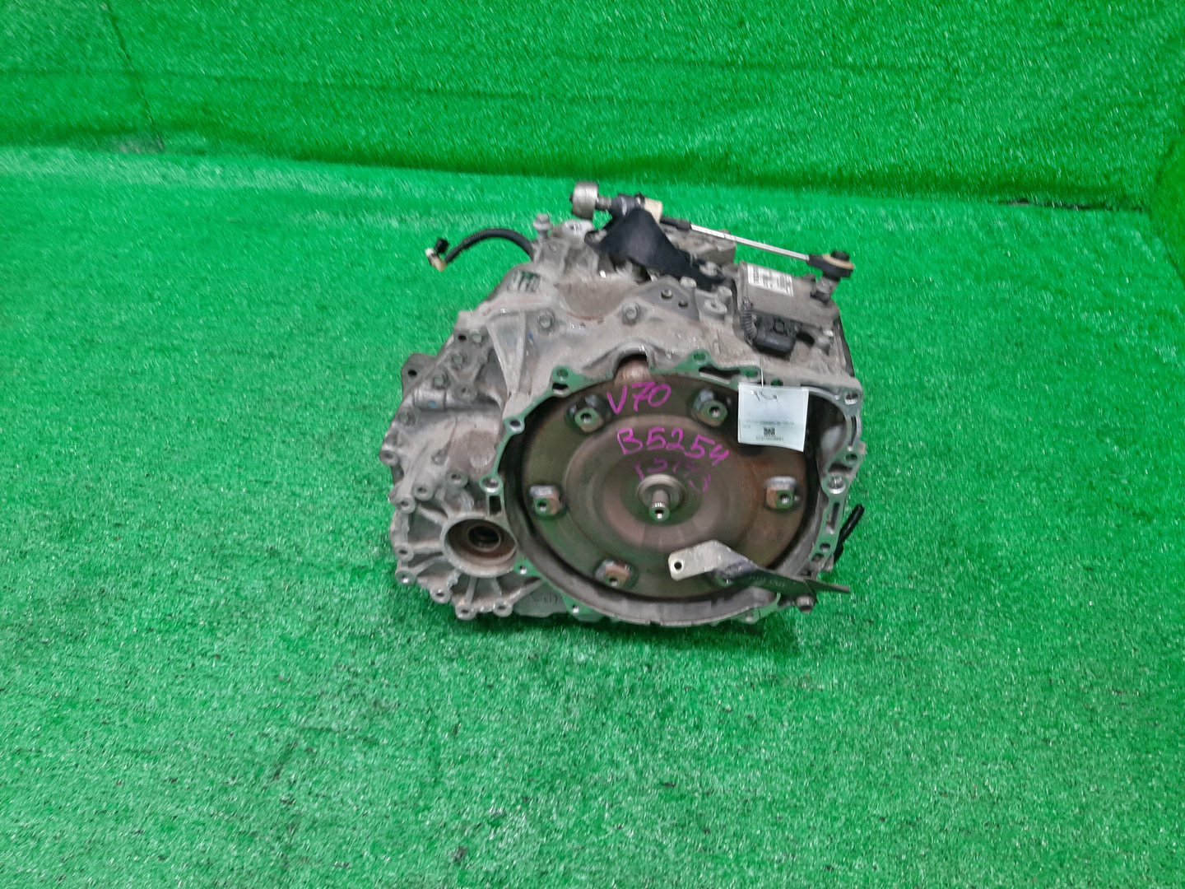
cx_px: 592
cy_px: 444
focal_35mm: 26
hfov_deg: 67.3
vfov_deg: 53.1
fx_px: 890
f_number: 1.7
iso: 131
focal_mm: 3.93
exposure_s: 1/50
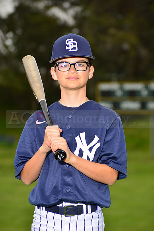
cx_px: 77
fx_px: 1090
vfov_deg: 12.1
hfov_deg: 8.1
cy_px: 116
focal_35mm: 170
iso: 200
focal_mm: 170
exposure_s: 1/200
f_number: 6.3
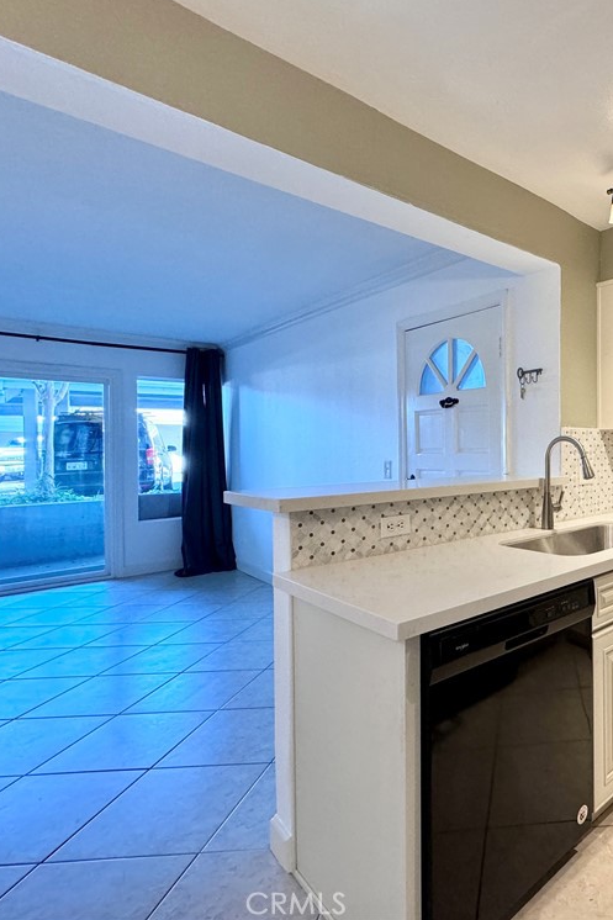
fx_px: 511
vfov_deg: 84.0
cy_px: 448
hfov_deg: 53.7
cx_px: 557
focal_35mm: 20
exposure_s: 1/120
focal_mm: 2.22
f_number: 2.2
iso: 320
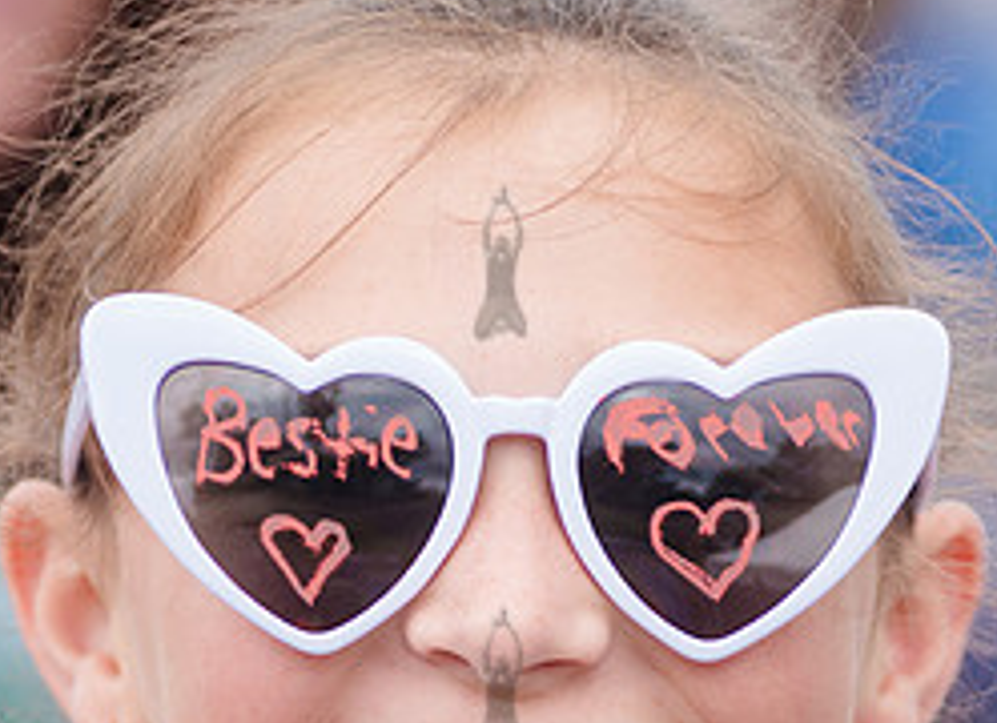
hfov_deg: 3.6
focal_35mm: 558
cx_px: 452
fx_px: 15887
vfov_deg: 2.6
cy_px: 647
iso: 400
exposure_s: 1/1250
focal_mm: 200
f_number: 3.5
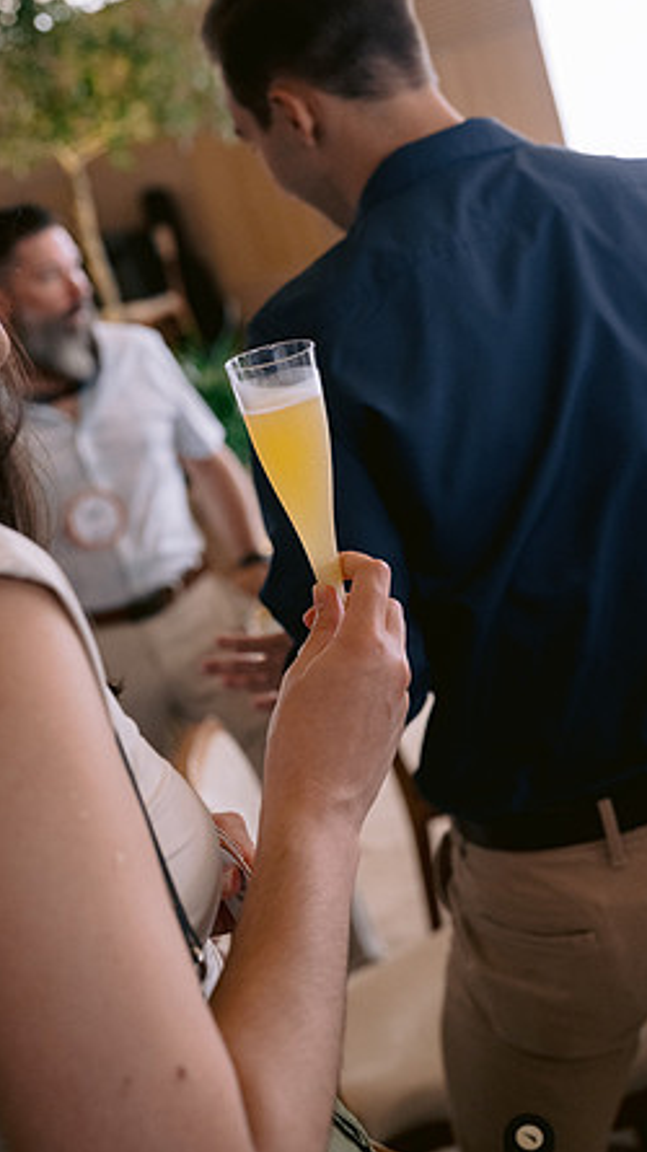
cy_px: 575
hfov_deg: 22.6
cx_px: 362
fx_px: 1618
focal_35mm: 53
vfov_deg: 39.2
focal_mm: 50
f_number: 4
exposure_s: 1/250
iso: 2000
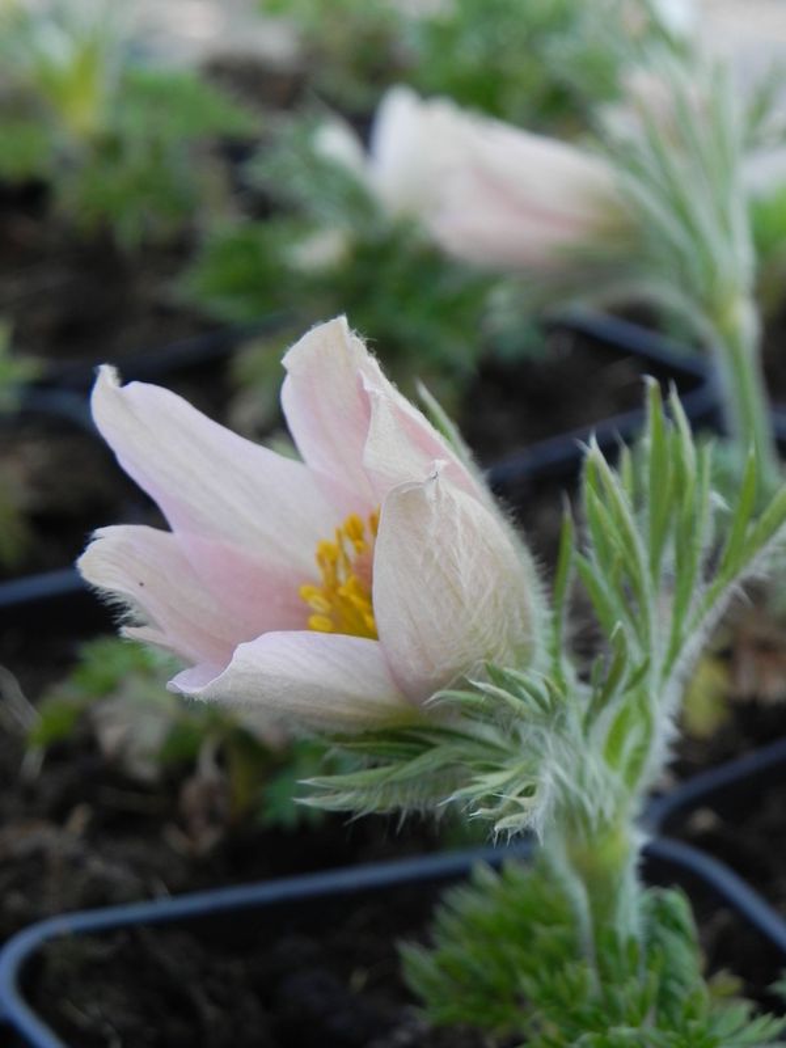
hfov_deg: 17.4
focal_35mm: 85
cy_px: 524
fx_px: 2573
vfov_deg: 23.0
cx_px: 393
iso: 160
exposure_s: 1/250
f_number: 4.5
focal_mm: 15.1
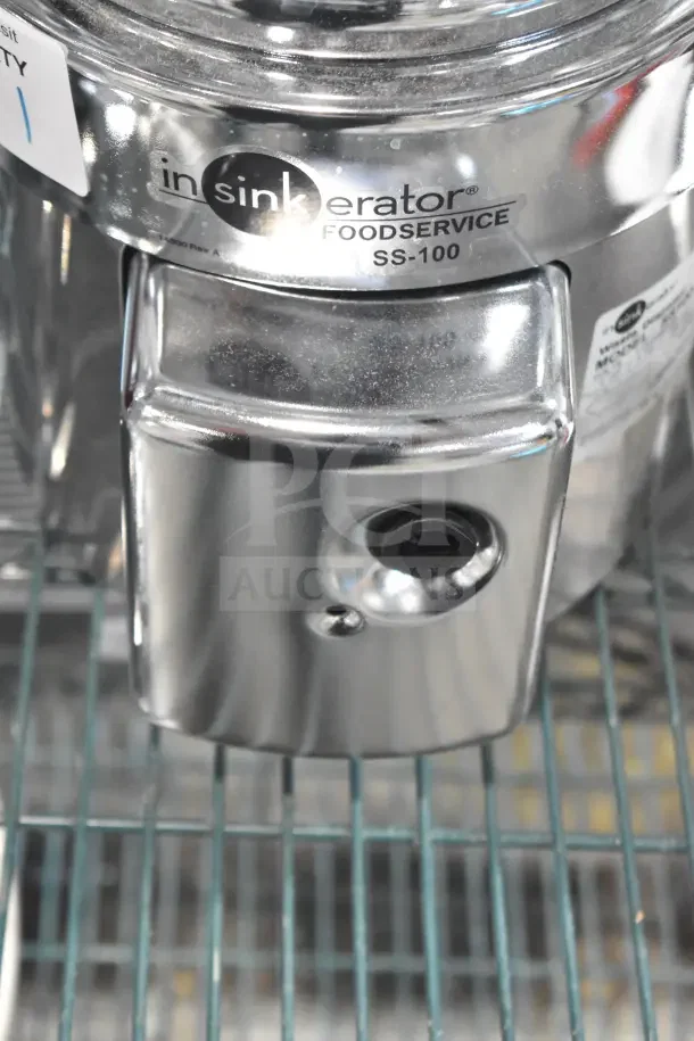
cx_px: 347
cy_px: 520
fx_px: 2385
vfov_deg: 24.6
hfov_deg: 16.6
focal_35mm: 82
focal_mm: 55
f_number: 5.6
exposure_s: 1/125
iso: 6400
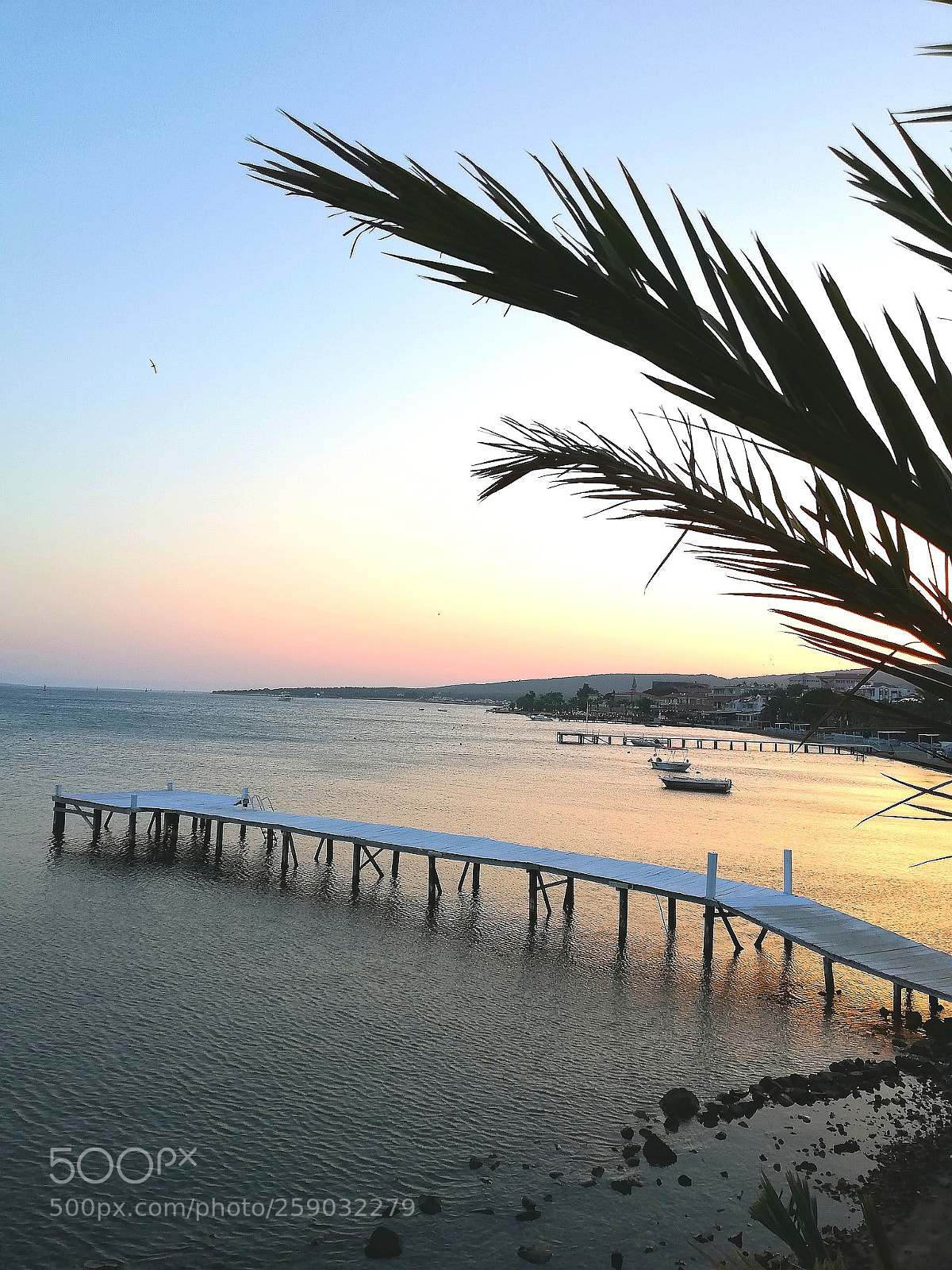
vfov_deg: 67.3
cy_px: 635
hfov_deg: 53.1
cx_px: 476
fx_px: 953
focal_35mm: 26
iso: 50
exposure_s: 1/196
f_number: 2.2
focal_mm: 3.81
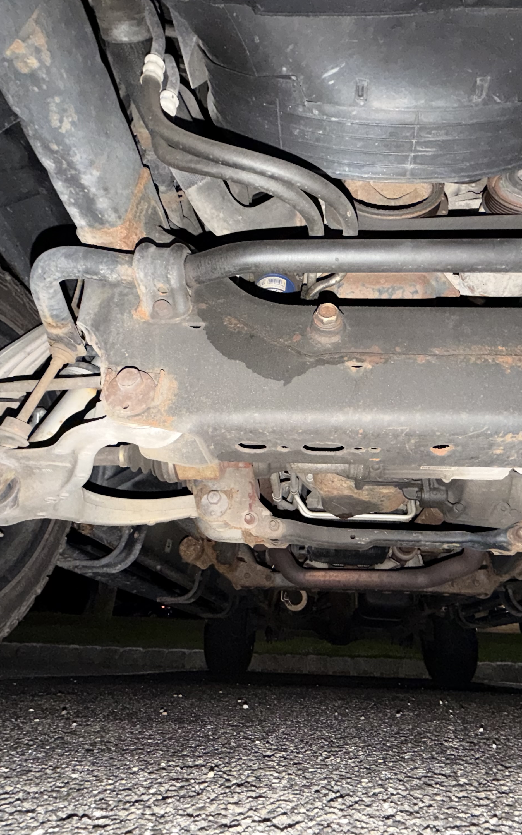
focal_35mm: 20
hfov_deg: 59.2
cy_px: 418
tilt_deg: +31.9
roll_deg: -0.6
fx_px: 455
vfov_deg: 85.1
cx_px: 311
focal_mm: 2.22
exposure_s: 1/16
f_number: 2.2
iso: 400
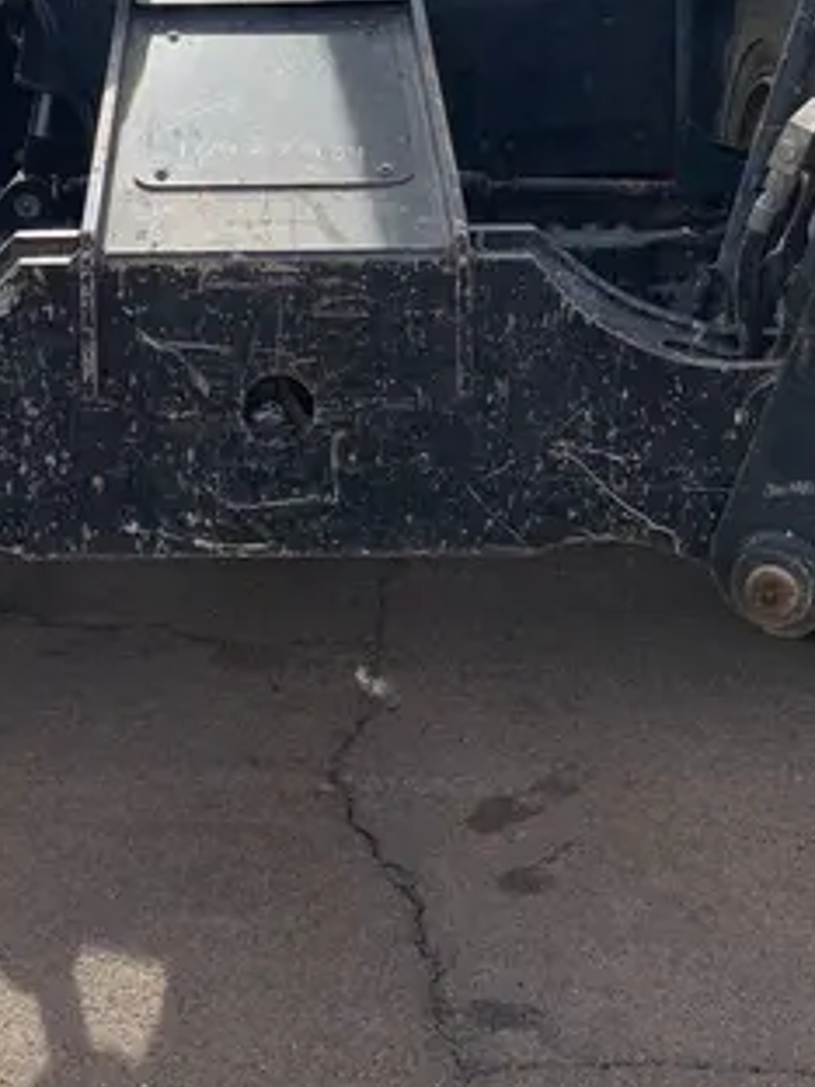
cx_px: 202
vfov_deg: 29.9
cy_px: 44
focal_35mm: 61
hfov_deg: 23.8
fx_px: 1915
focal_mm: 4.25
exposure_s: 1/3650
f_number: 1.8
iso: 25
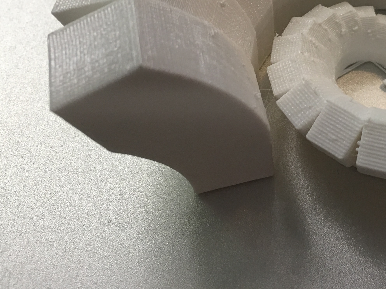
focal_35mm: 59
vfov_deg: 23.8
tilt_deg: -45.6
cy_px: 5
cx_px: 321
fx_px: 658
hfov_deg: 31.7
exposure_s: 1/15
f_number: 2.2
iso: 40
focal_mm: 4.15
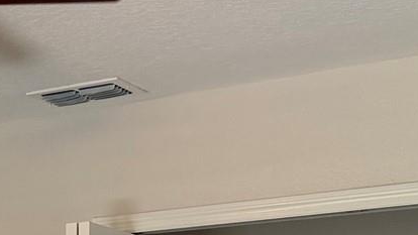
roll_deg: -0.4
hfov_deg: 20.4
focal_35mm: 101
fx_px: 1120
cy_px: 438
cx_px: -6
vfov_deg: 11.1
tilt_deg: -1.9
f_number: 1.78
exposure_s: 1/181
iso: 200
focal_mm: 6.76
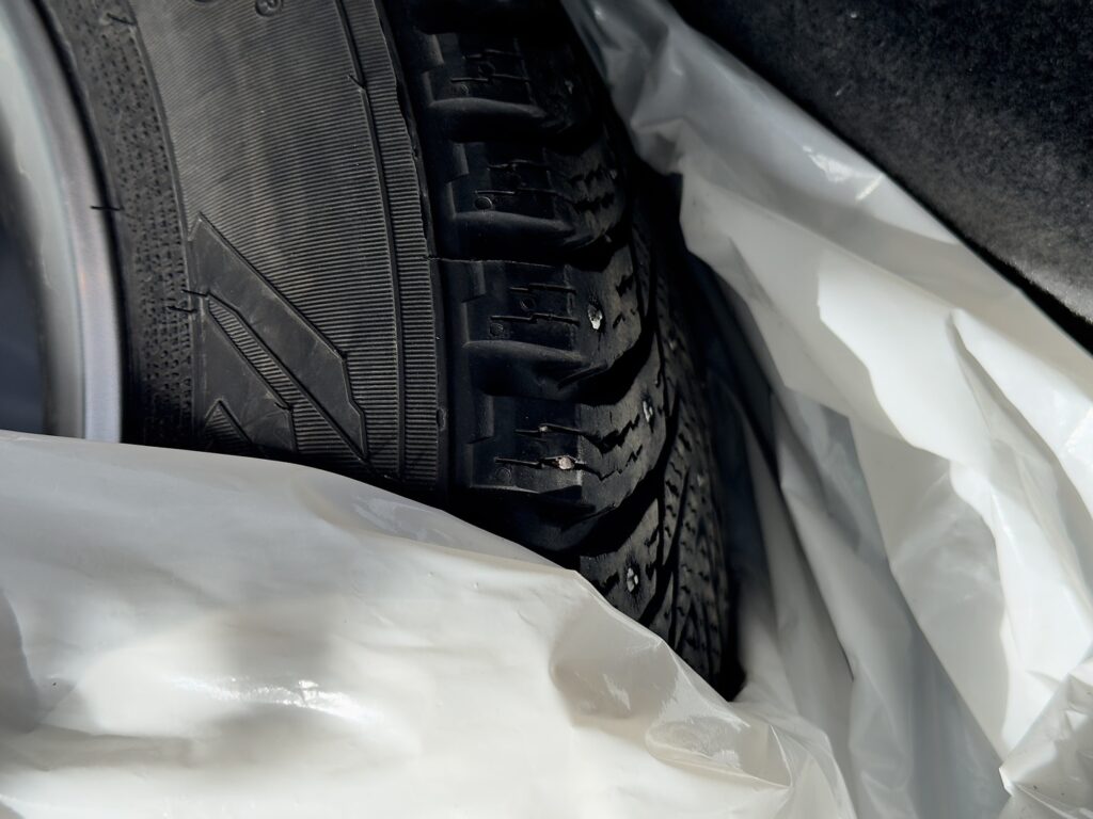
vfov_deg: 30.3
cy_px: 410
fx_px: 1516
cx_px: 546
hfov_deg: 39.7
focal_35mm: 48
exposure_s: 1/1133
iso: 64
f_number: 1.78
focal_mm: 6.76
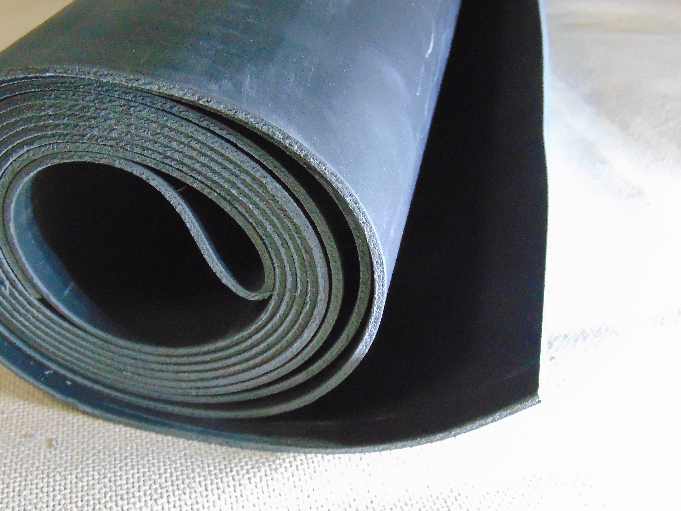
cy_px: 210
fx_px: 846
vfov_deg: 33.5
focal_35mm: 43
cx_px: 296
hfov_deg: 43.8
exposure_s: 1/80
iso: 800
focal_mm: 6.3
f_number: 3.2
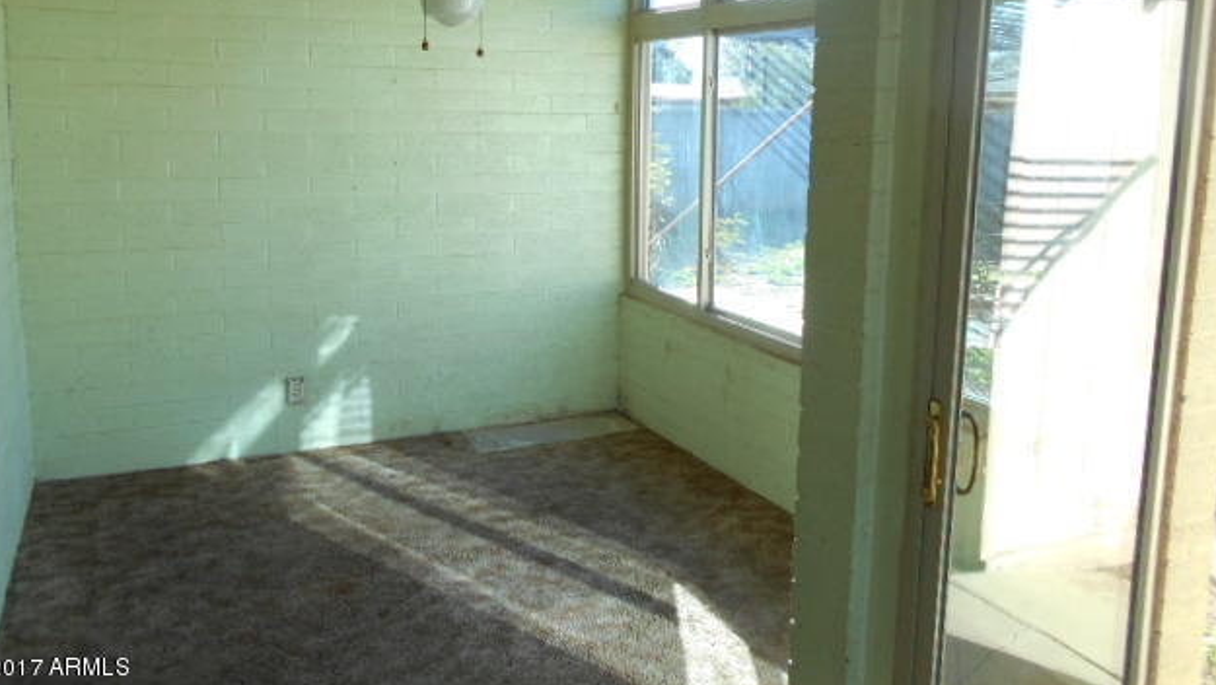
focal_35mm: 29
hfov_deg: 66.0
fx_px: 935
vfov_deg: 39.8
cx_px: 599
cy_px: 239
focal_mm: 4.6
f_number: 3.2
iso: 80
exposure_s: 1/100
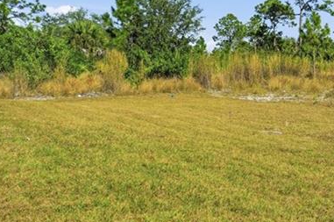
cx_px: 341
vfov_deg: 30.8
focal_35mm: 43
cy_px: 69
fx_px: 398
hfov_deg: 39.6
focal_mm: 16
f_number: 9
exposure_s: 1/3200
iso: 250
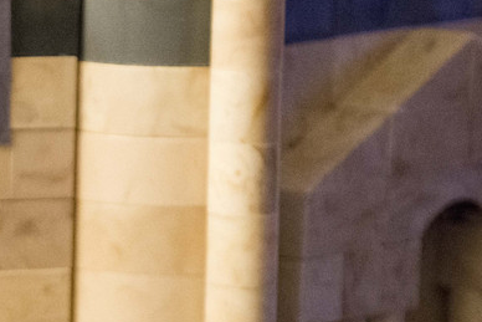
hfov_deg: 6.6
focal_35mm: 306
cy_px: 339
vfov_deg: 4.5
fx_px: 4098
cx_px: -234
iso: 3200
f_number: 5.3
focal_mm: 66
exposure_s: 1/10
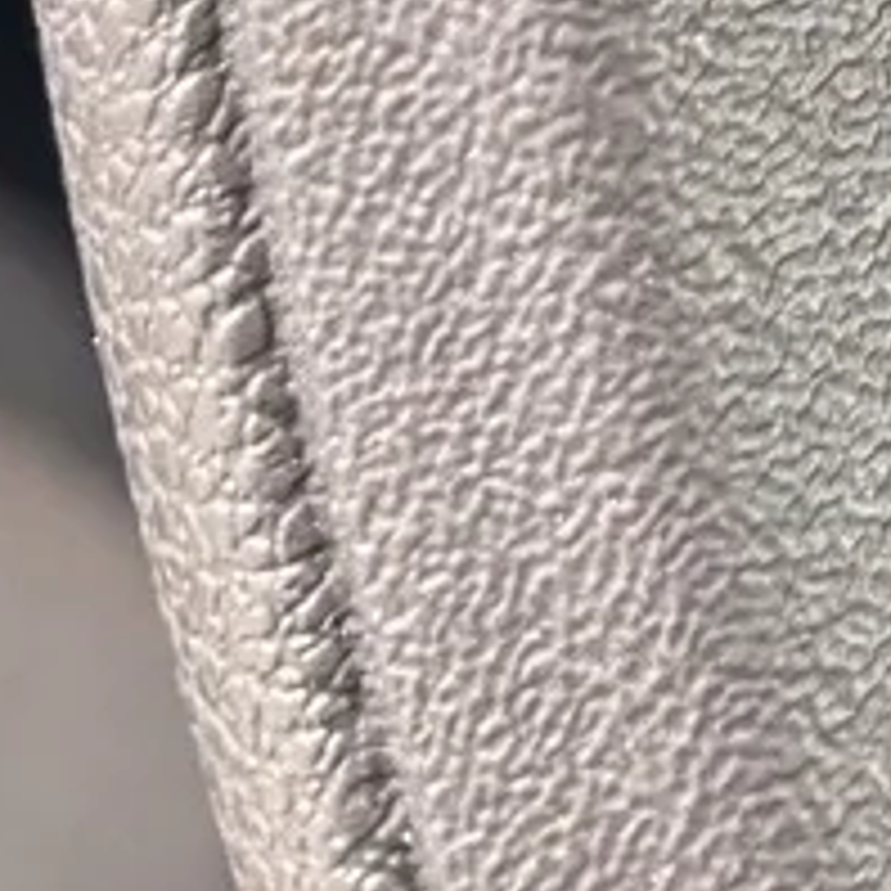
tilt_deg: -32.2
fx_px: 5417
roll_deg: +2.9
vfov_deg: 7.8
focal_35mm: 186
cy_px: -2016
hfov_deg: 8.1
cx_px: 2632
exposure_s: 1/60
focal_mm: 5.96
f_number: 1.6
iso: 125
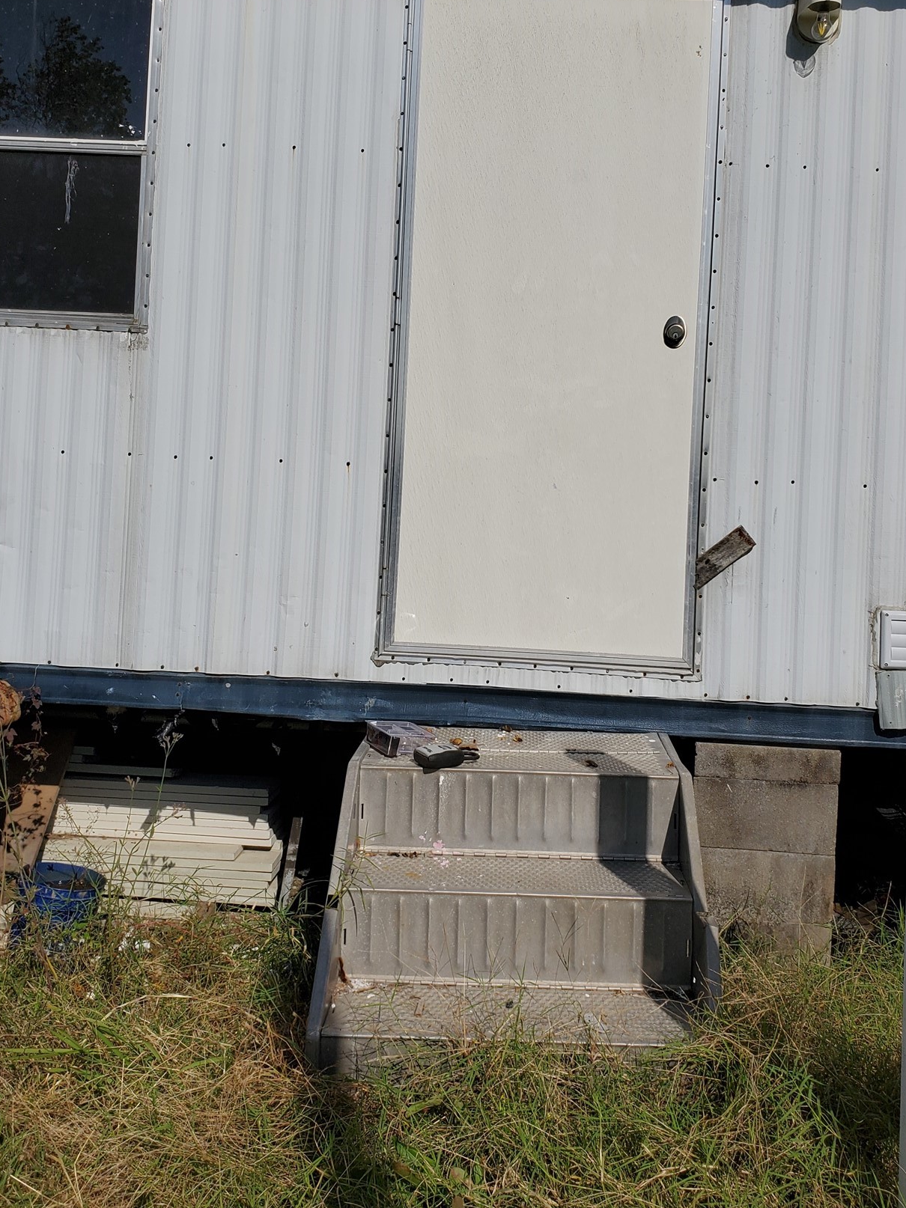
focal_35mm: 33
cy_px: 457
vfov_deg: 54.8
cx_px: 485
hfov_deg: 42.9
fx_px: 1152
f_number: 2.4
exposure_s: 1/6099
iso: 50
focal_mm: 4.3
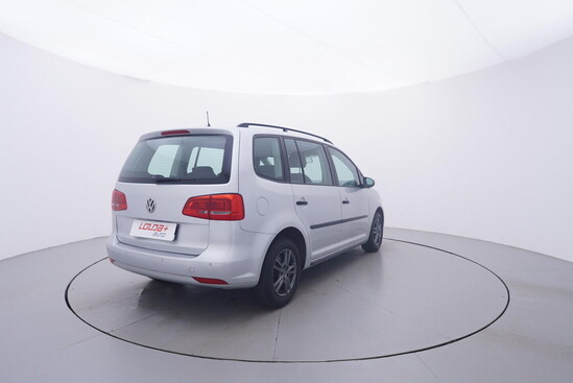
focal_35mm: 22
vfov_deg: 56.2
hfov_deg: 77.3
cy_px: 192
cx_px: 286
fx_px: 358
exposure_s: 1/80
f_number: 5
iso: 200
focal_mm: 15
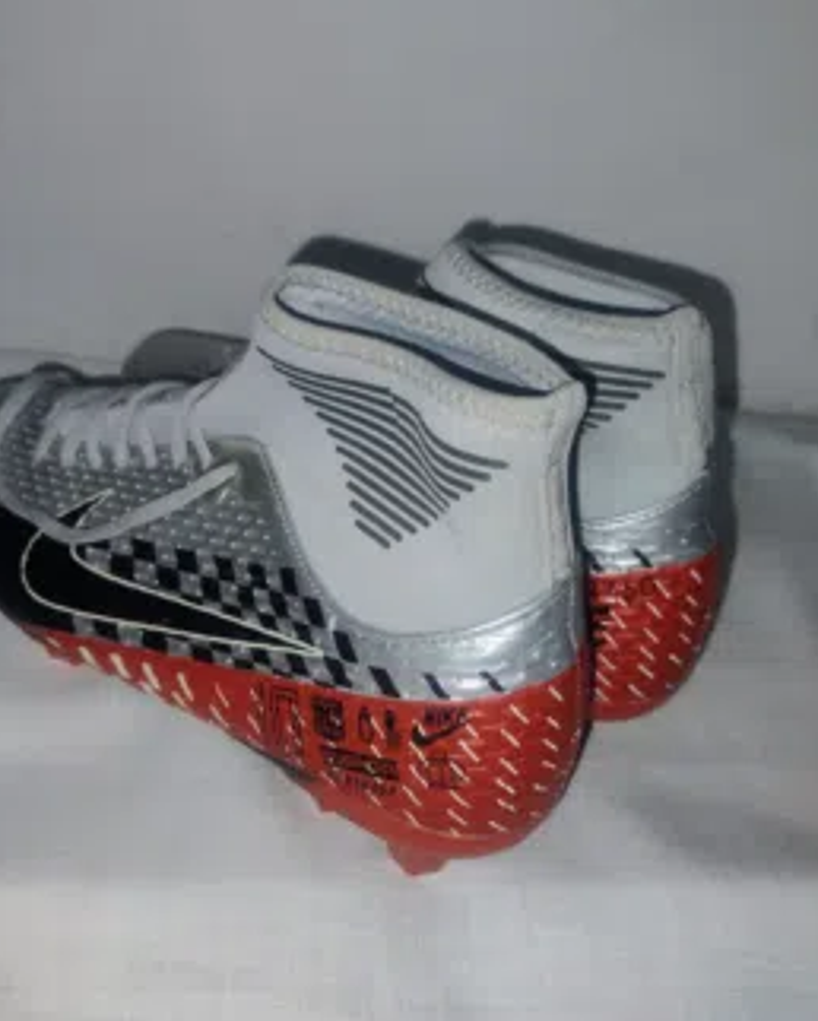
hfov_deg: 49.9
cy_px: 476
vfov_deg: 60.4
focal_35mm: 29
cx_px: 368
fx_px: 877
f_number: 1.8
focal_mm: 5.56
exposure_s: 1/100
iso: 222
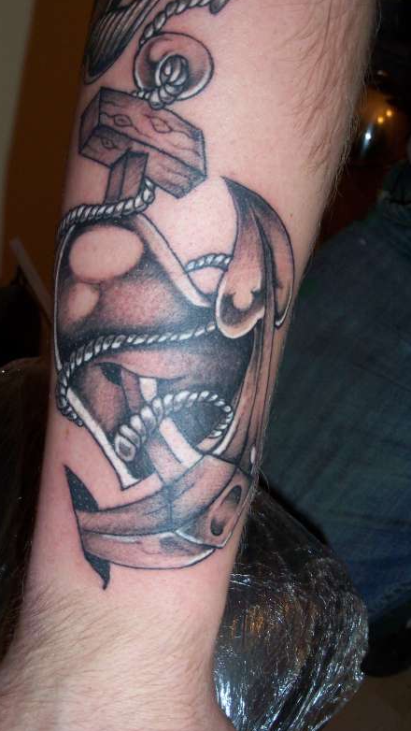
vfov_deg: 51.6
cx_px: 170
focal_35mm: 39
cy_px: 369
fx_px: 755
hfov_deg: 30.4
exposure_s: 1/30
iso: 100
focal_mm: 6.3
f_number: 3
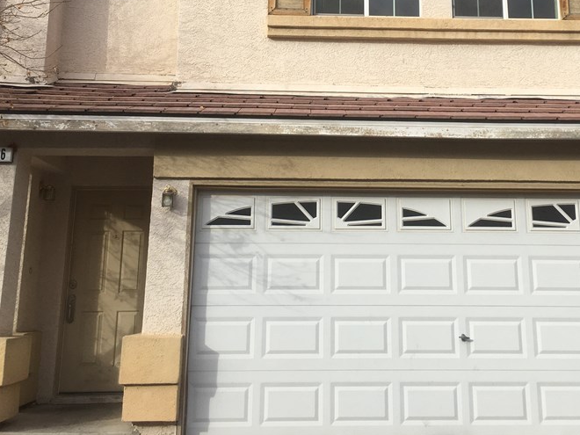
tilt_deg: +18.8
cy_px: 99
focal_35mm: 45
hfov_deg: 41.9
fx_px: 754
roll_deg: -1.4
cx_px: 351
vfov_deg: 31.5
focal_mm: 4.15
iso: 25
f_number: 2.2
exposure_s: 1/1068
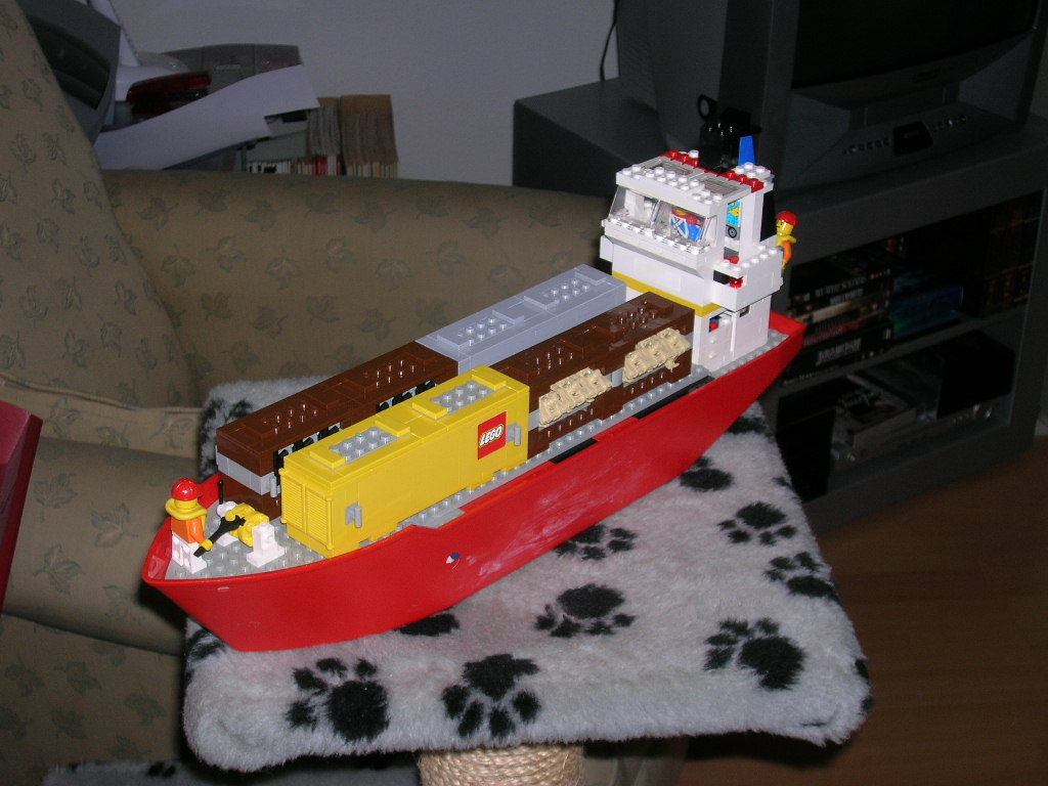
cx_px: 524
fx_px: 1907
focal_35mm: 63
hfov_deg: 30.7
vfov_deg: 23.3
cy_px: 393
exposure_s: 1/60.1
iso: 50
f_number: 3.6
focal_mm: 10.4
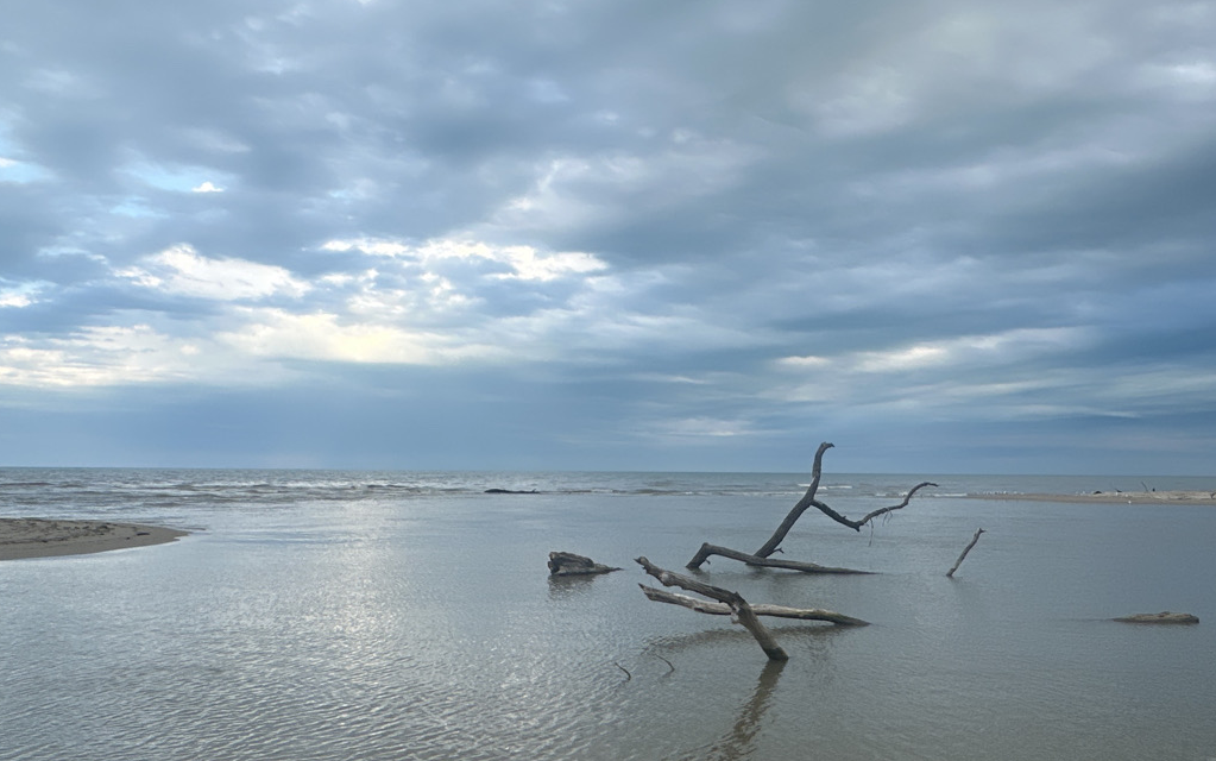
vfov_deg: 43.2
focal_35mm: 29
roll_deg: -0.8
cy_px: 363
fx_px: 961
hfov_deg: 64.6
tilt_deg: +6.8
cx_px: 638
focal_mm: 2.22
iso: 40
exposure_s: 1/569
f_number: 2.2
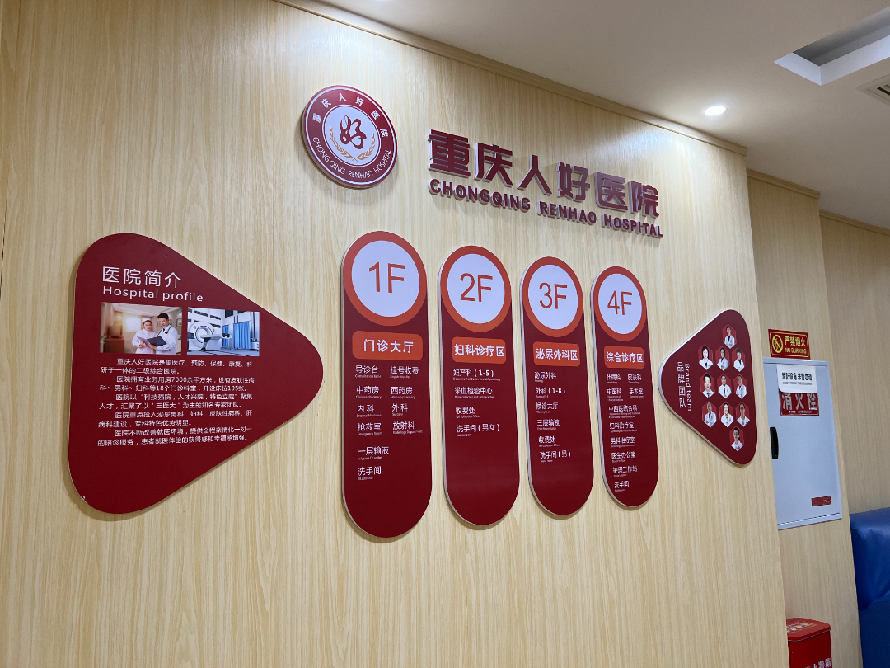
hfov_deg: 67.3
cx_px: 445
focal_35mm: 26
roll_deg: +1.0
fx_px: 668
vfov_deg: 53.1
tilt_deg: +8.7
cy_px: 334
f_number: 1.5
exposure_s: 1/100
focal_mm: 5.7
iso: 125
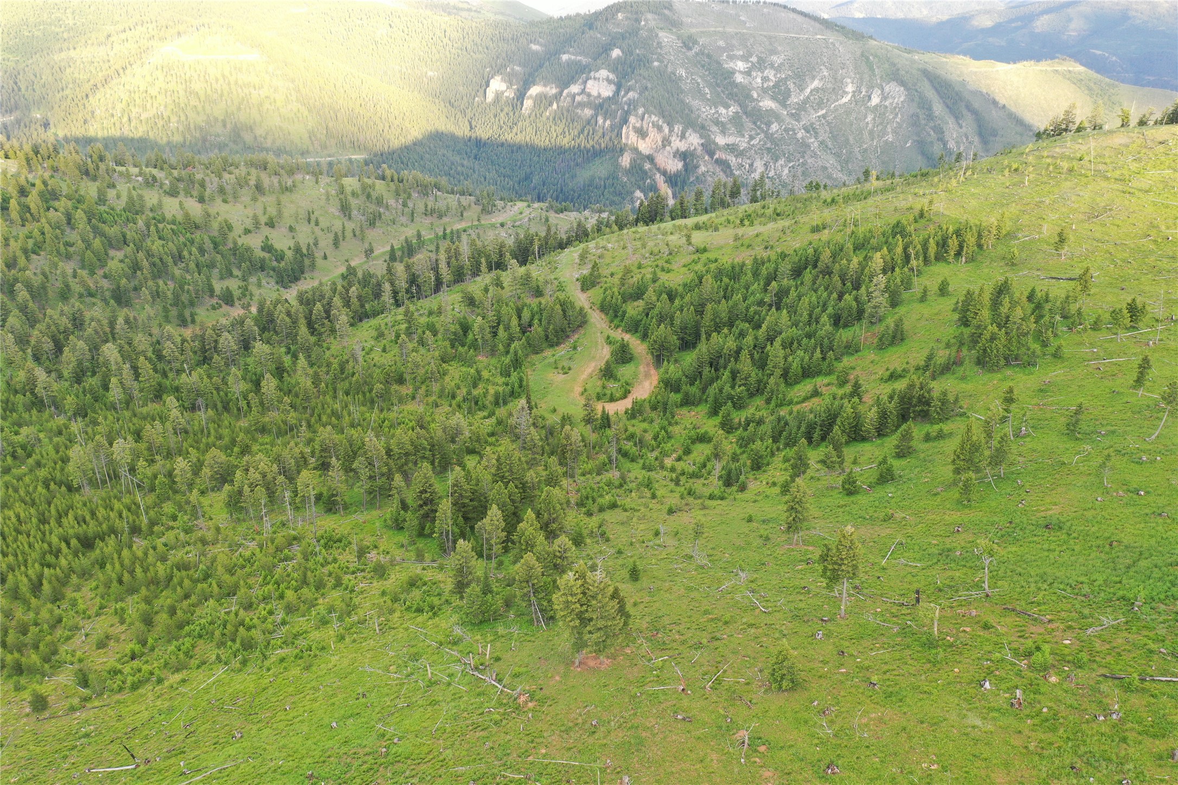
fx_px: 916
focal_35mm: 28
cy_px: 392
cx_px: 589
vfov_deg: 46.4
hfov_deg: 65.5
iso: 100
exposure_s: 1/80
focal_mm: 10.26
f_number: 4
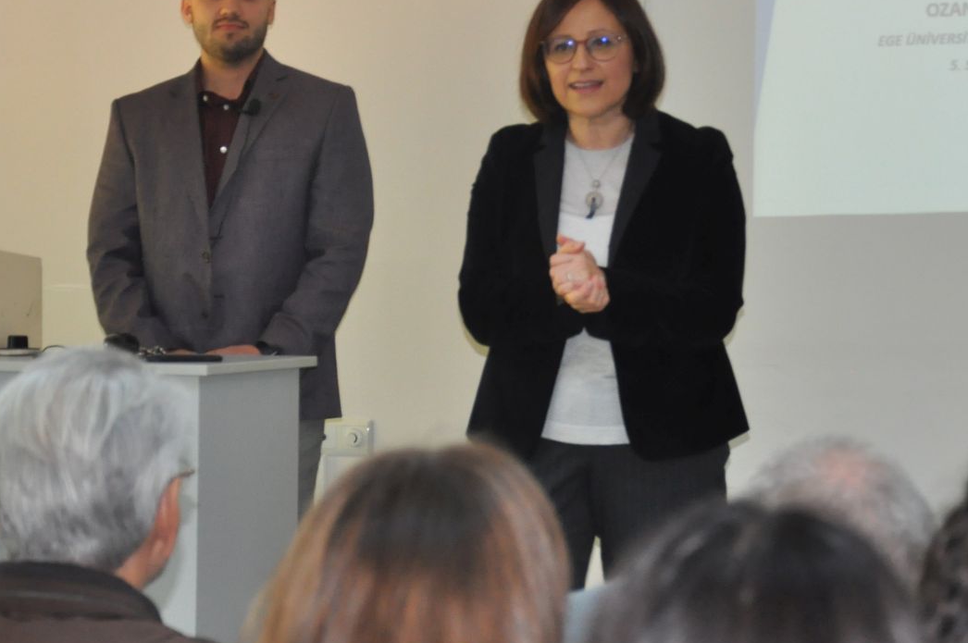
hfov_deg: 16.6
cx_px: 673
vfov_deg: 11.1
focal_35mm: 123
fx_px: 3304
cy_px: 278
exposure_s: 1/60
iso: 800
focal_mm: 40
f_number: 4.5
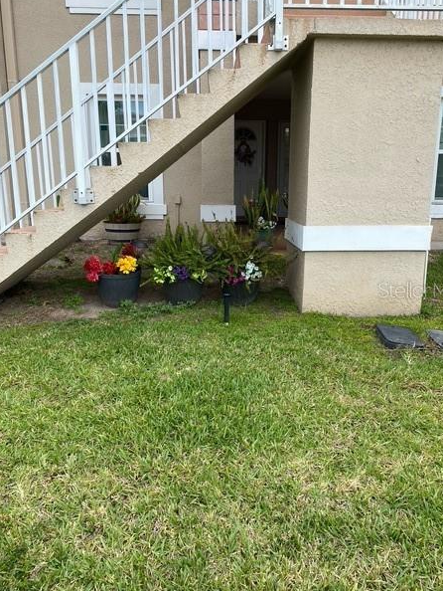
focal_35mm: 28
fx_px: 477
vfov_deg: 63.4
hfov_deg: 49.8
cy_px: 290
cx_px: 233
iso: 32
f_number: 1.8
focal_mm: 4.25
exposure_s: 1/973
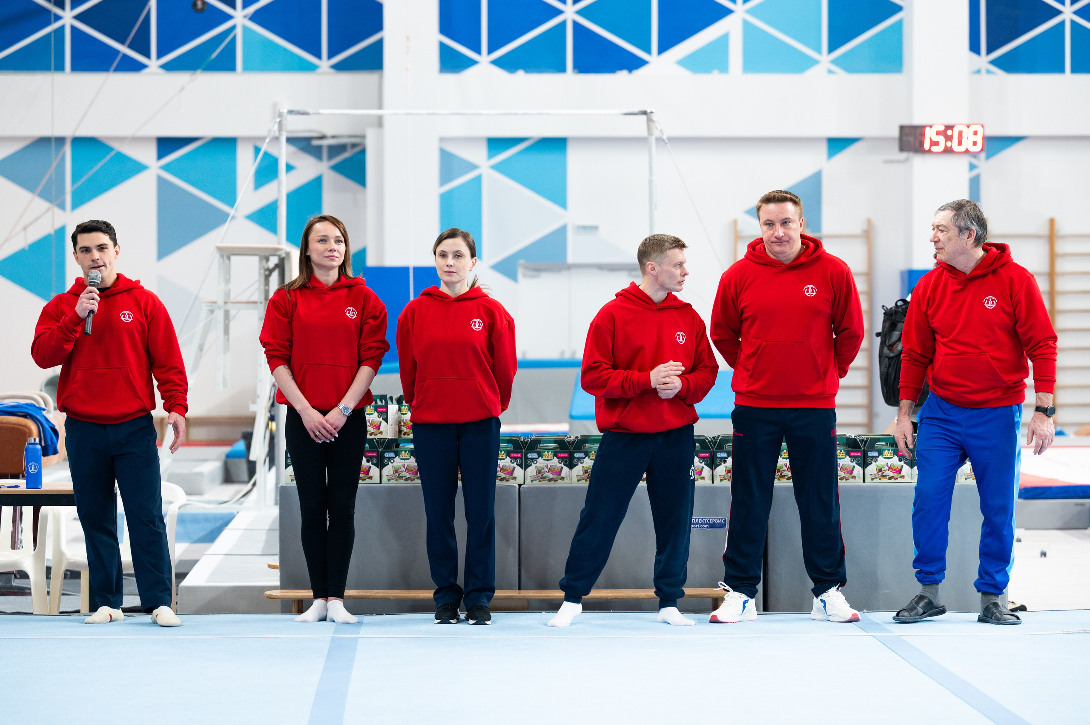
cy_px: 370
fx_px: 3118
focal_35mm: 103
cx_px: 513
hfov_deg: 19.8
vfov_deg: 13.3
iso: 640
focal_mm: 97
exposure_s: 1/500
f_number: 3.5
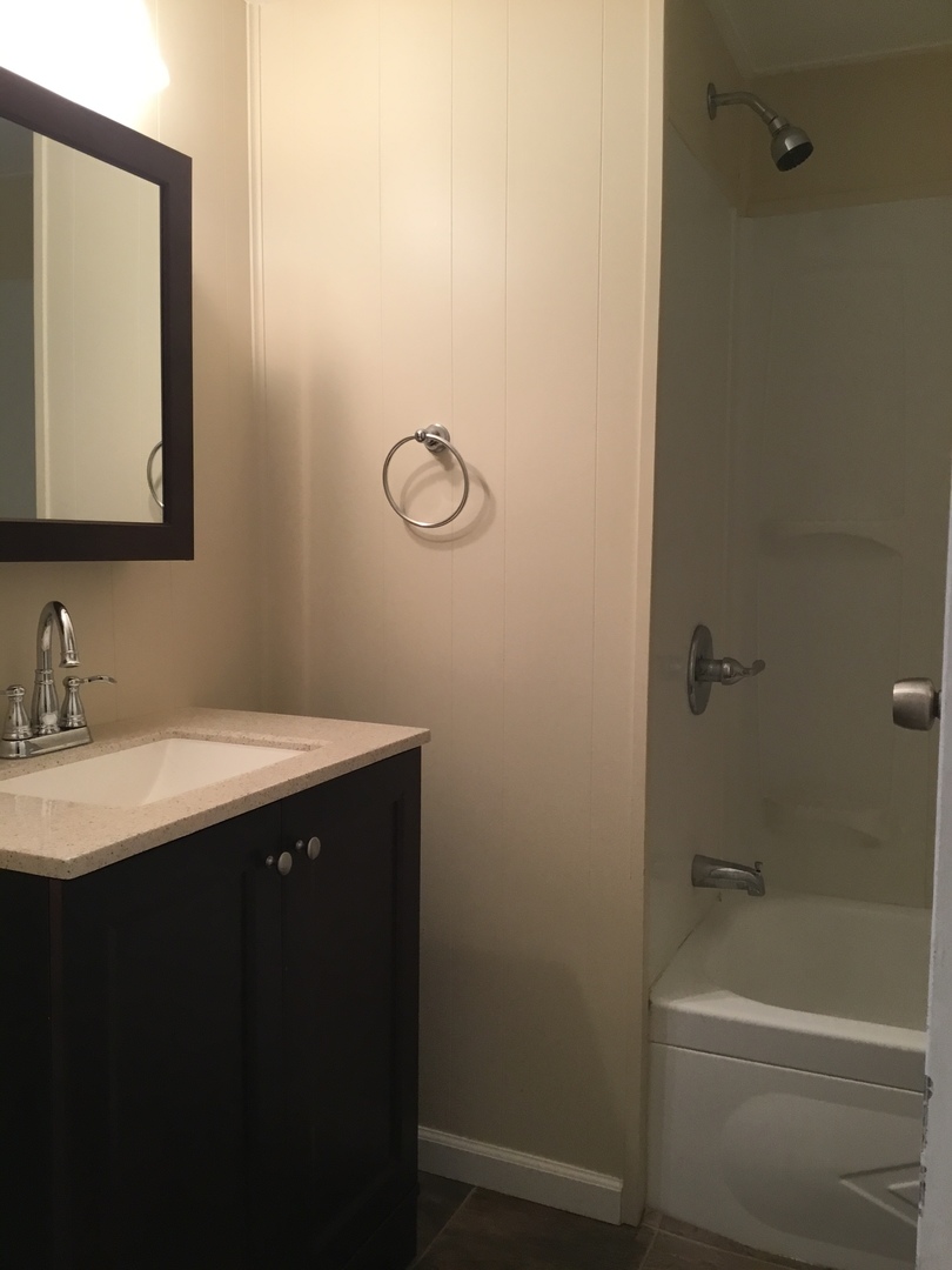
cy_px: 635
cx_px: 476
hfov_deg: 45.4
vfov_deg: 58.4
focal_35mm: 31
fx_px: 1137
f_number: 2.4
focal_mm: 3.3
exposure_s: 1/30
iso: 80
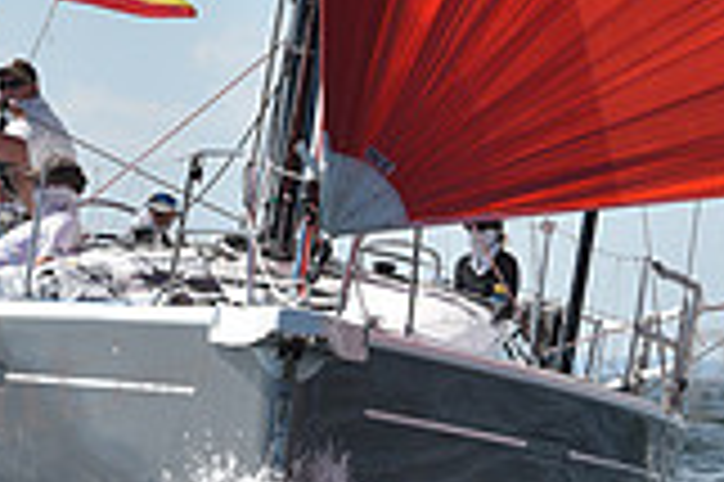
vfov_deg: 2.6
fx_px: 10507
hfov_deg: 3.9
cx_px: 445
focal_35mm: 523
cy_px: 137
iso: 320
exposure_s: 1/1250
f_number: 9
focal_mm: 145
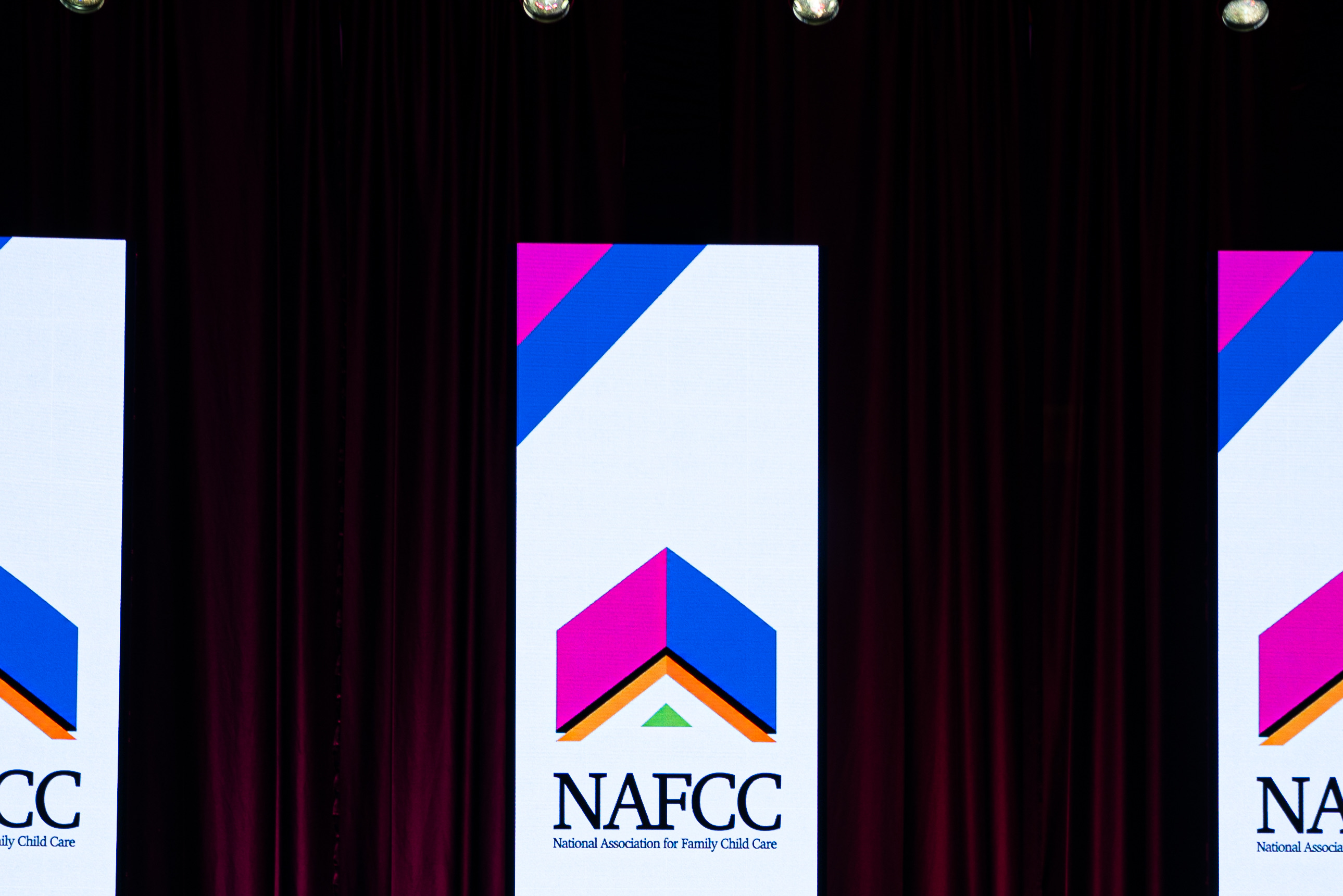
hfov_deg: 18.9
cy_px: 786
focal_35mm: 108
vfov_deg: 12.6
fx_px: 4035
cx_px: 696
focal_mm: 46.5
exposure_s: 1/50
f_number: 2.8
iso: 100
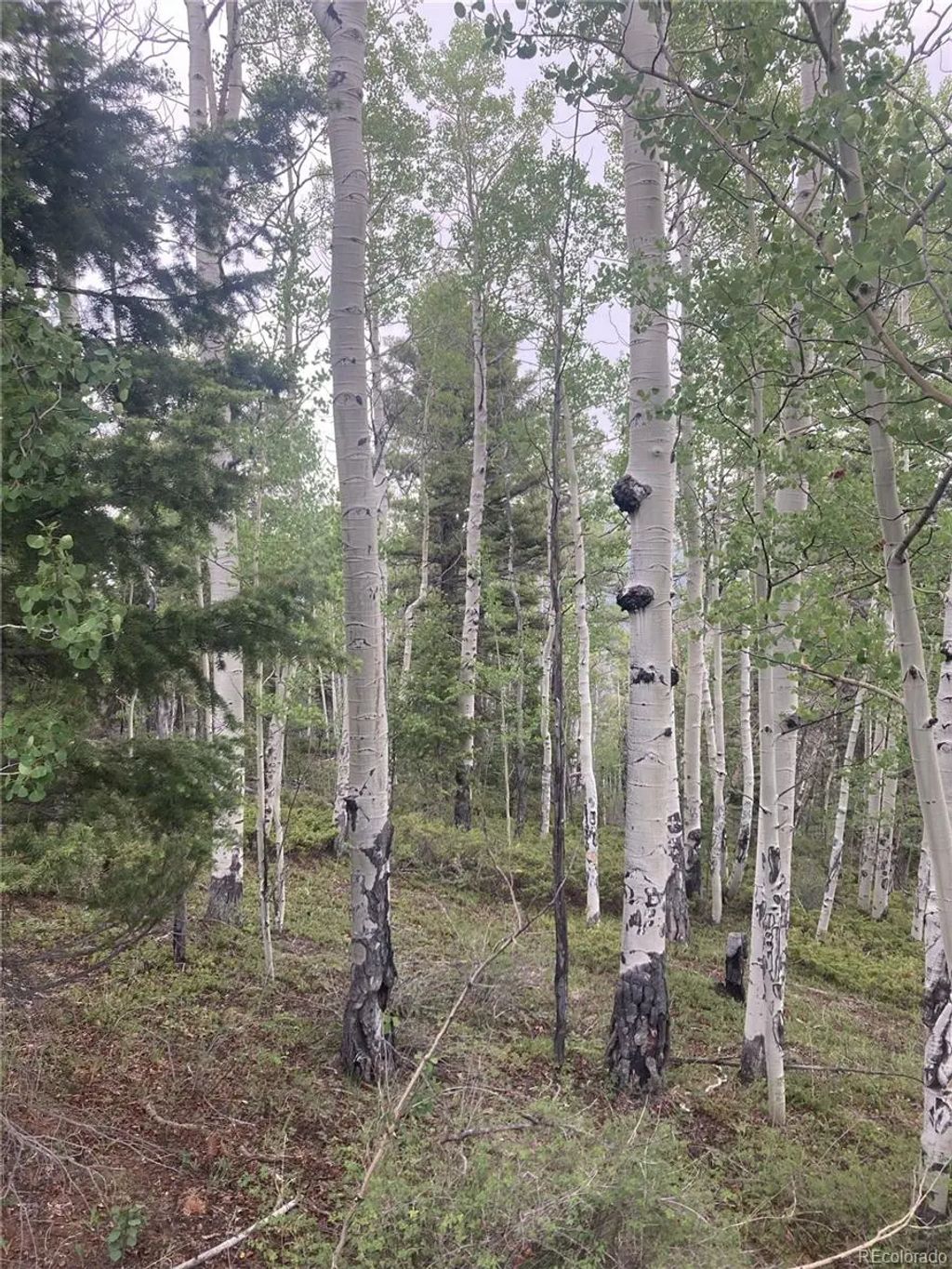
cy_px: 634
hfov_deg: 49.8
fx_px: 1027
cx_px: 476
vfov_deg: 63.4
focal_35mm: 28
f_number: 1.8
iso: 25
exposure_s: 1/122
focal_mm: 3.99
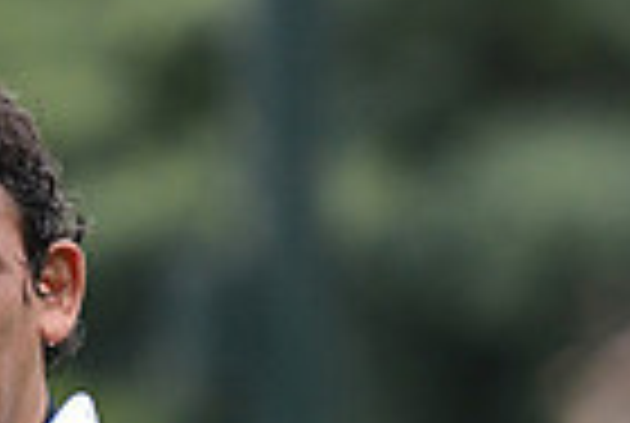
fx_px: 17379
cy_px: 862
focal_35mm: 991
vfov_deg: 1.4
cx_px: -32
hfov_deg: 2.1
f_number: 4
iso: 1000
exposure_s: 1/500
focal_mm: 240
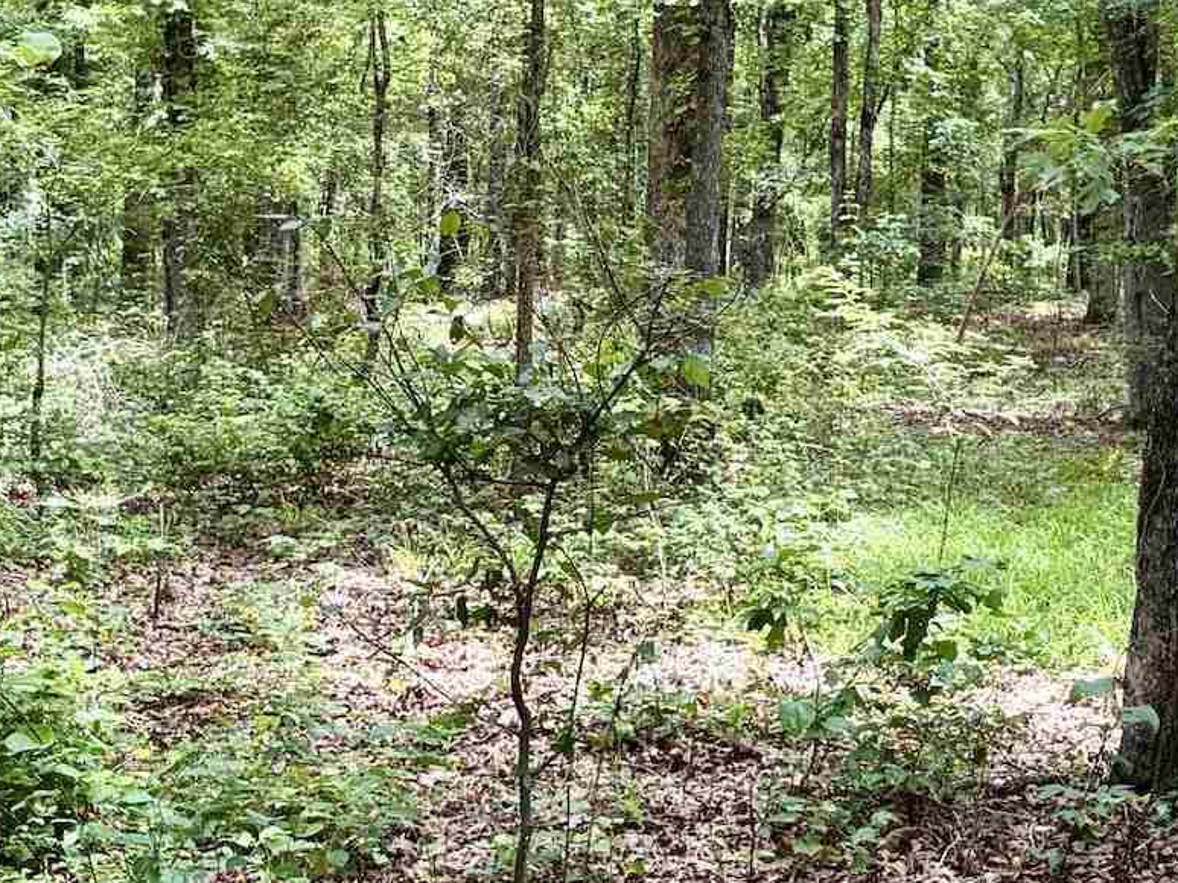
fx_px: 2926
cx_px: 587
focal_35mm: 86
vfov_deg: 17.1
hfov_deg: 22.8
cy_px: 289
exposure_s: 1/121
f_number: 1.6
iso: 40
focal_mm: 5.96
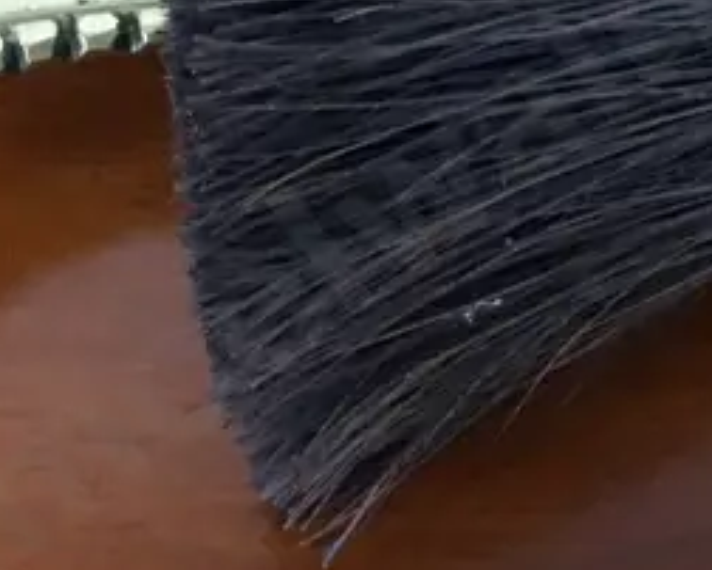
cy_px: -23
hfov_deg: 16.4
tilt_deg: -57.6
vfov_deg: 13.2
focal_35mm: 115
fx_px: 2425
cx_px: 718
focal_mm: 4.15
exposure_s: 1/17
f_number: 2.2
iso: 100
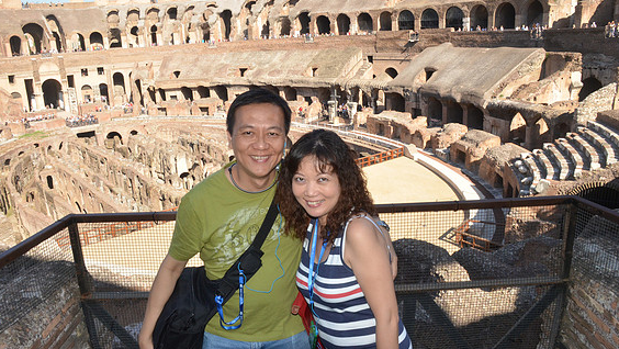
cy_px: 176
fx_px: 476
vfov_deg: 40.2
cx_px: 303
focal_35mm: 29
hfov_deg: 66.0
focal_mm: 18
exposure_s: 1/250
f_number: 14
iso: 1000
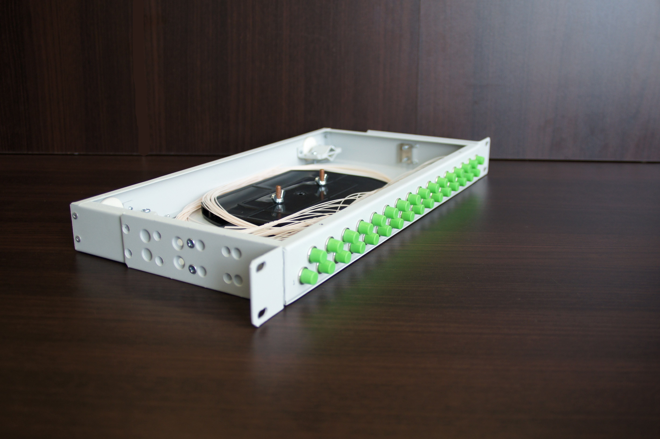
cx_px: 330
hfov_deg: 53.2
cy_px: 220
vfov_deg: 36.8
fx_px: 659
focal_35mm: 36
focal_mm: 24
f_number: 3.5
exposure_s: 1/40
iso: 200
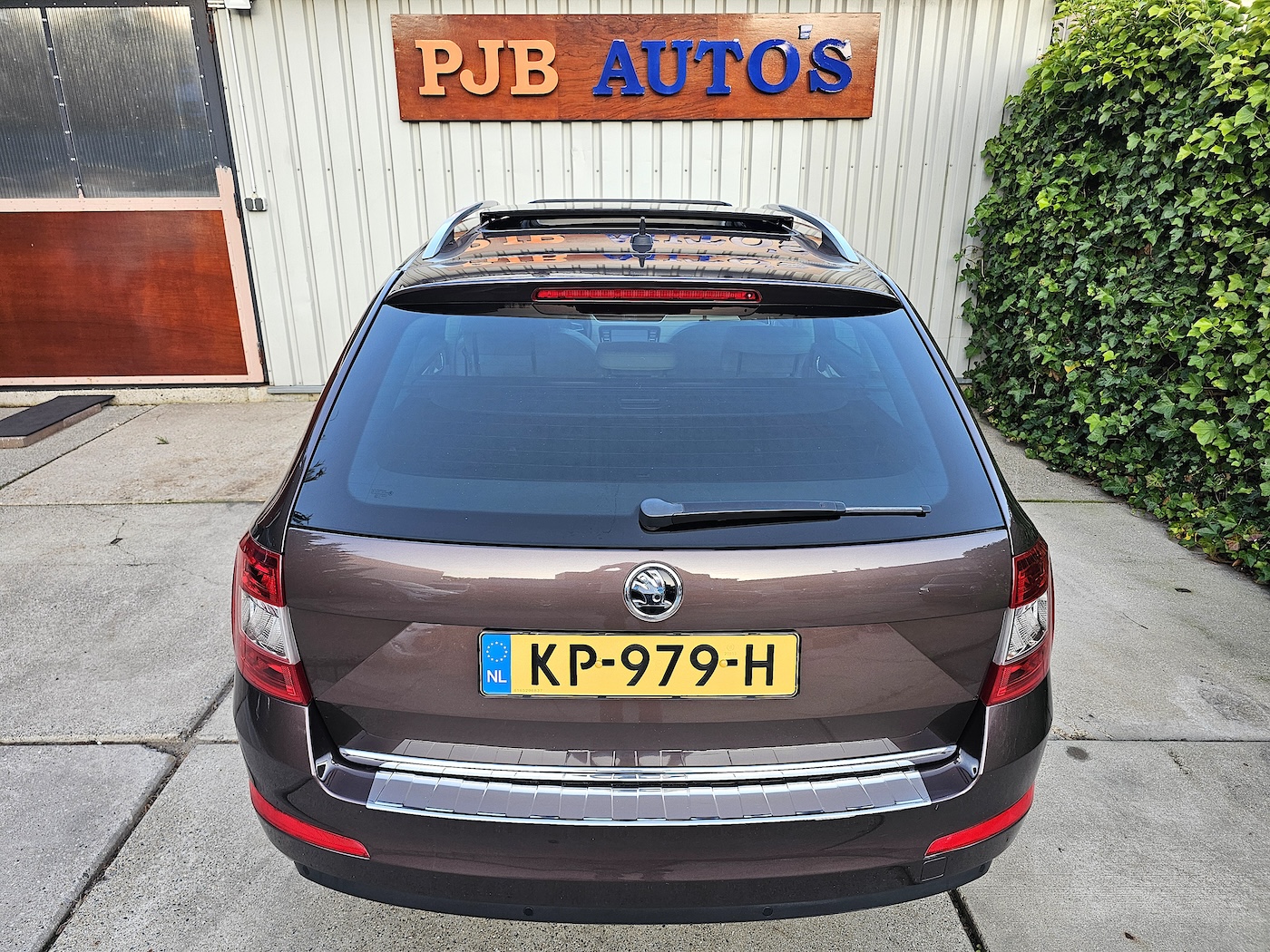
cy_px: 476
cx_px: 635
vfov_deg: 58.9
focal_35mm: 23
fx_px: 844
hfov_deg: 73.9
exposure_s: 1/180
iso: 80
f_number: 1.7
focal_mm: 6.3
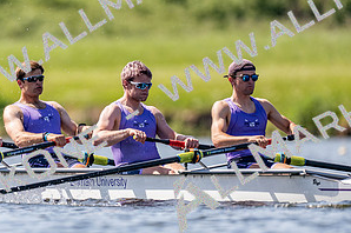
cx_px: 72
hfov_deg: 1.8
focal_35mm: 1169
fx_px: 11385
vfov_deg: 1.2
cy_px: 121
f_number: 4
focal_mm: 600
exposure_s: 1/2500
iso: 360
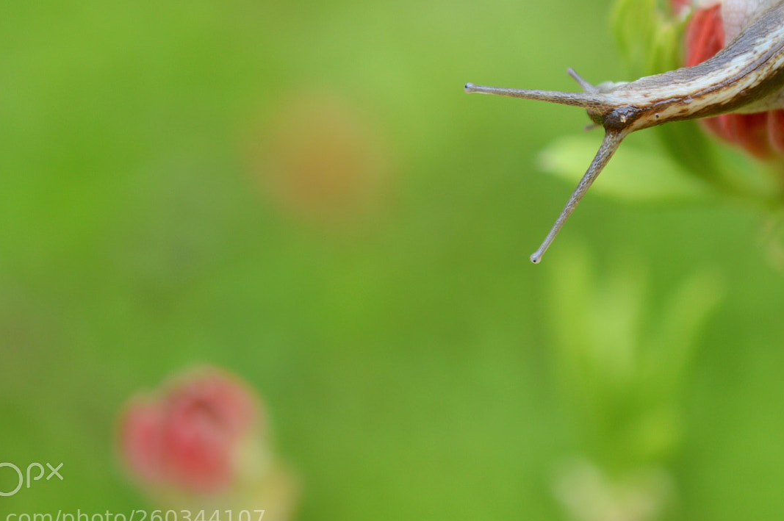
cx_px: 469
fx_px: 1958
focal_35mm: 90
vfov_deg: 15.1
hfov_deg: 22.6
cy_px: 185
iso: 100
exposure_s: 1/400
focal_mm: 40
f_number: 3.2
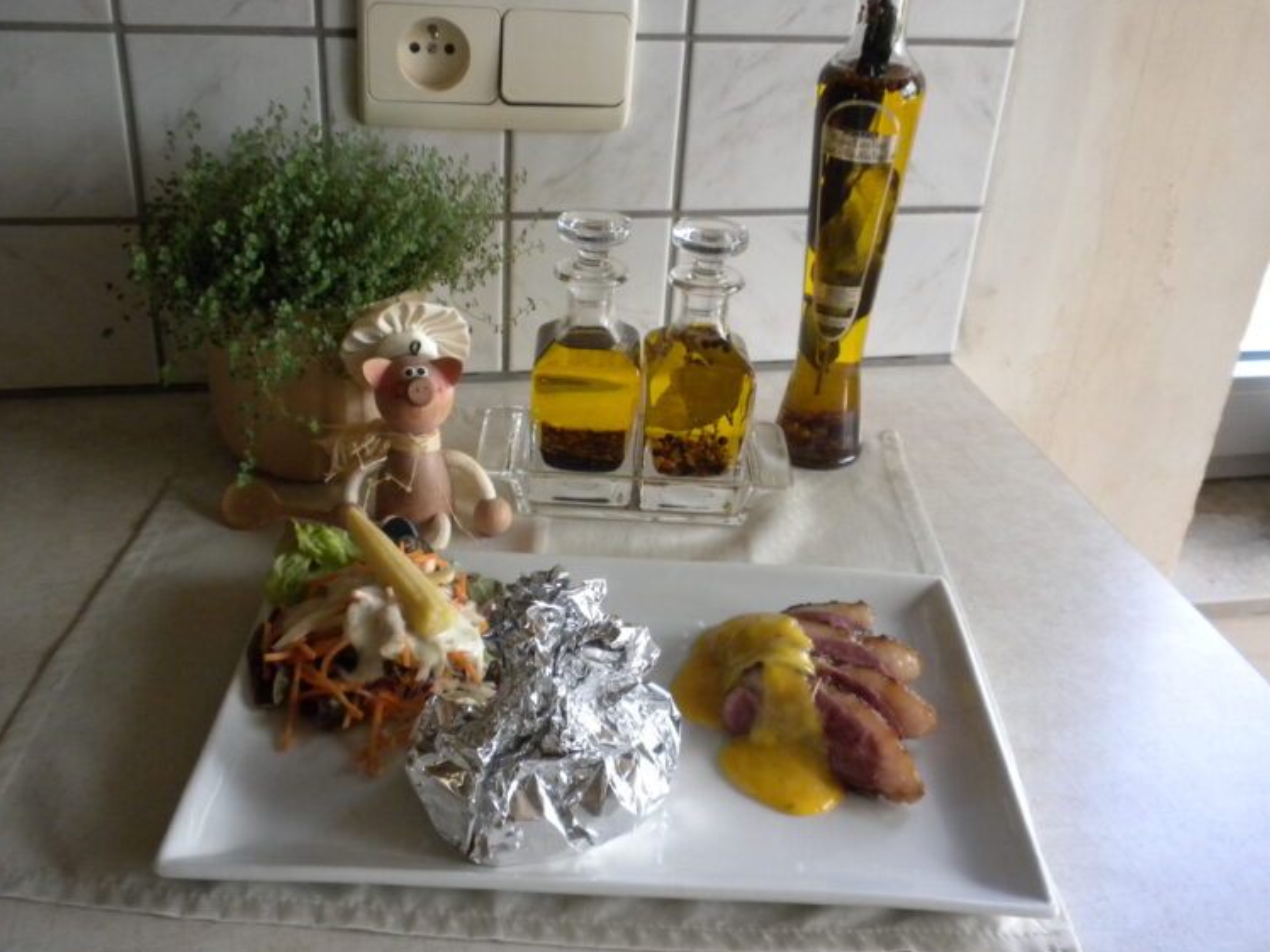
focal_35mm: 38
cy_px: 485
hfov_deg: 49.0
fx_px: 1394
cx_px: 637
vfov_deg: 37.7
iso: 400
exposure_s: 1/67.7
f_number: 3.5
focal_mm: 6.6
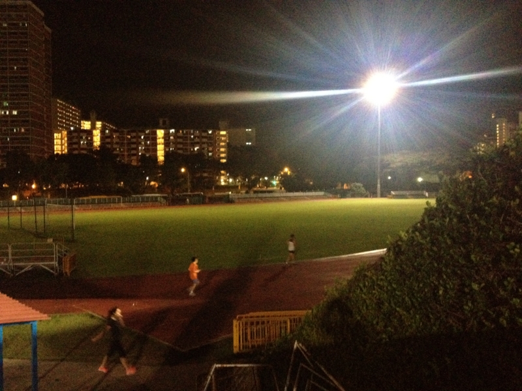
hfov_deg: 52.6
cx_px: 261
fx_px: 528
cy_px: 196
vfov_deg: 40.7
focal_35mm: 35
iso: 800
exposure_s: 1/15
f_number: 2.4
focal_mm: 4.28
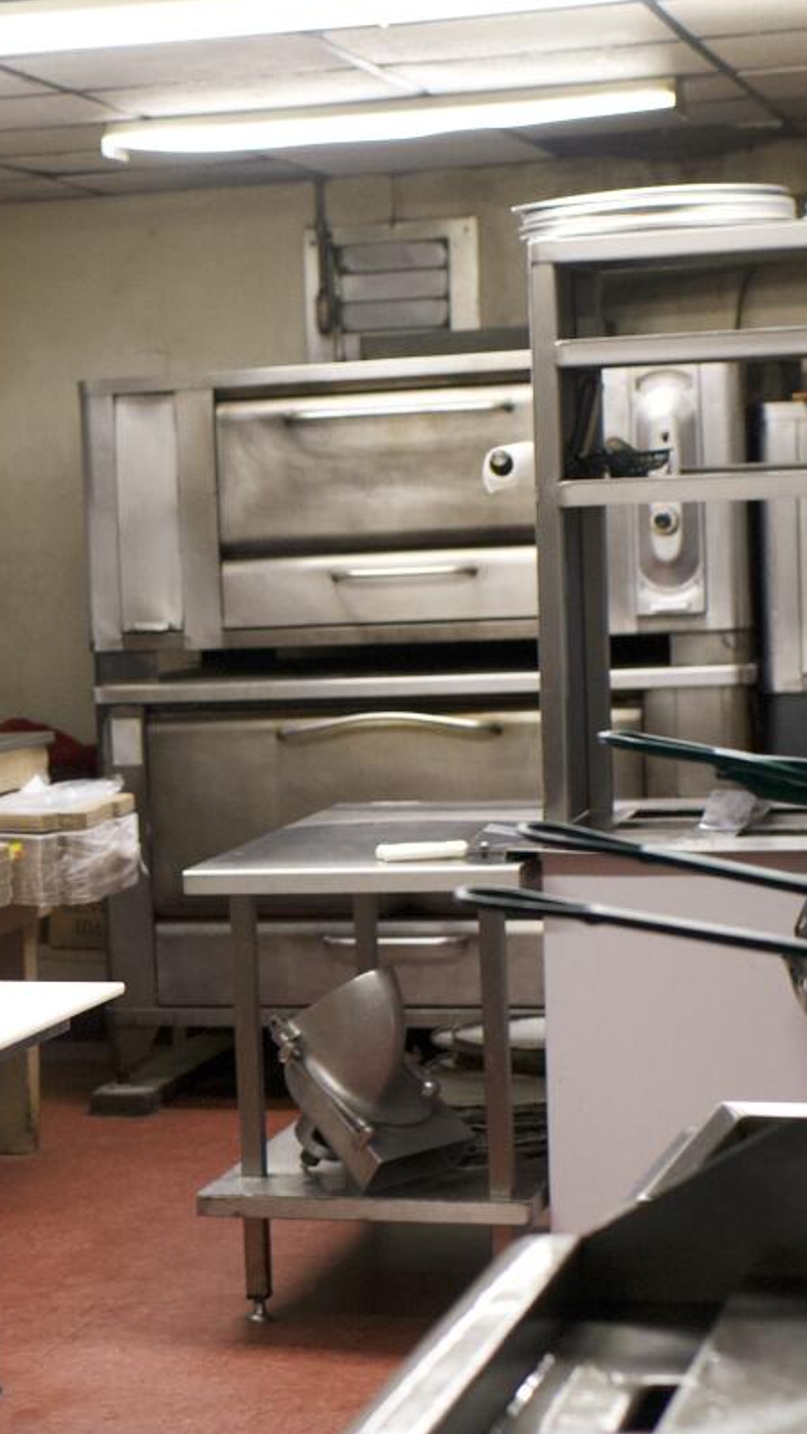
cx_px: -171
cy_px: 894
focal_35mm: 92
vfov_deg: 23.1
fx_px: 3498
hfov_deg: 12.8
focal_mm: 35
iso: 3600
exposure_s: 1/400
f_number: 3.5
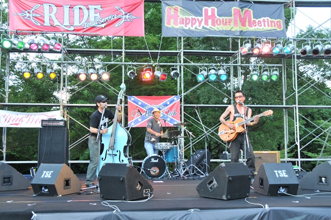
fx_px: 358
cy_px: 110
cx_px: 166
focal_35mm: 39
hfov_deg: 49.6
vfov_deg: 34.1
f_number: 5.6
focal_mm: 26
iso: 200
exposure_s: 1/25
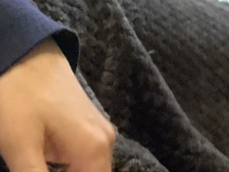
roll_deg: +1.8
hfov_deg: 17.5
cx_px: 66
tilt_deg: -25.8
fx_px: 742
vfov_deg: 12.2
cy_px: 304
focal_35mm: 112
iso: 640
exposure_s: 1/24
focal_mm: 3.3
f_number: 2.4
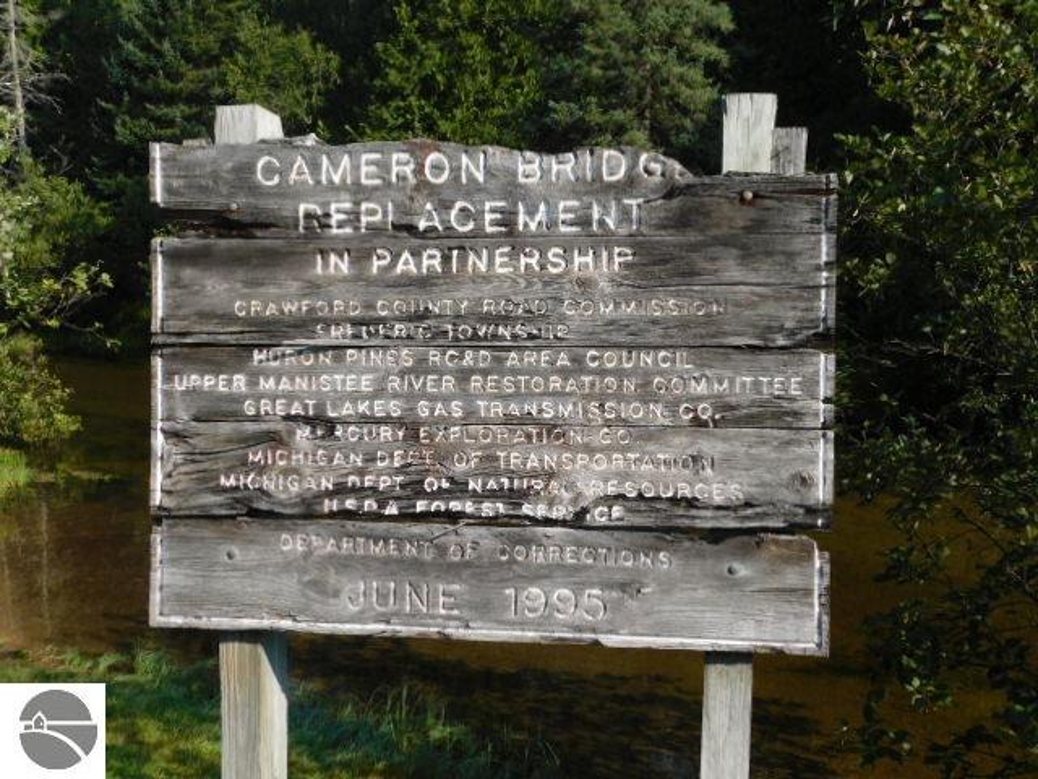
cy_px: 390
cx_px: 519
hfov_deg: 46.8
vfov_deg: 36.0
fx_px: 1199
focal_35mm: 40
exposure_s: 1/800
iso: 125
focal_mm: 7.1
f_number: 3.6
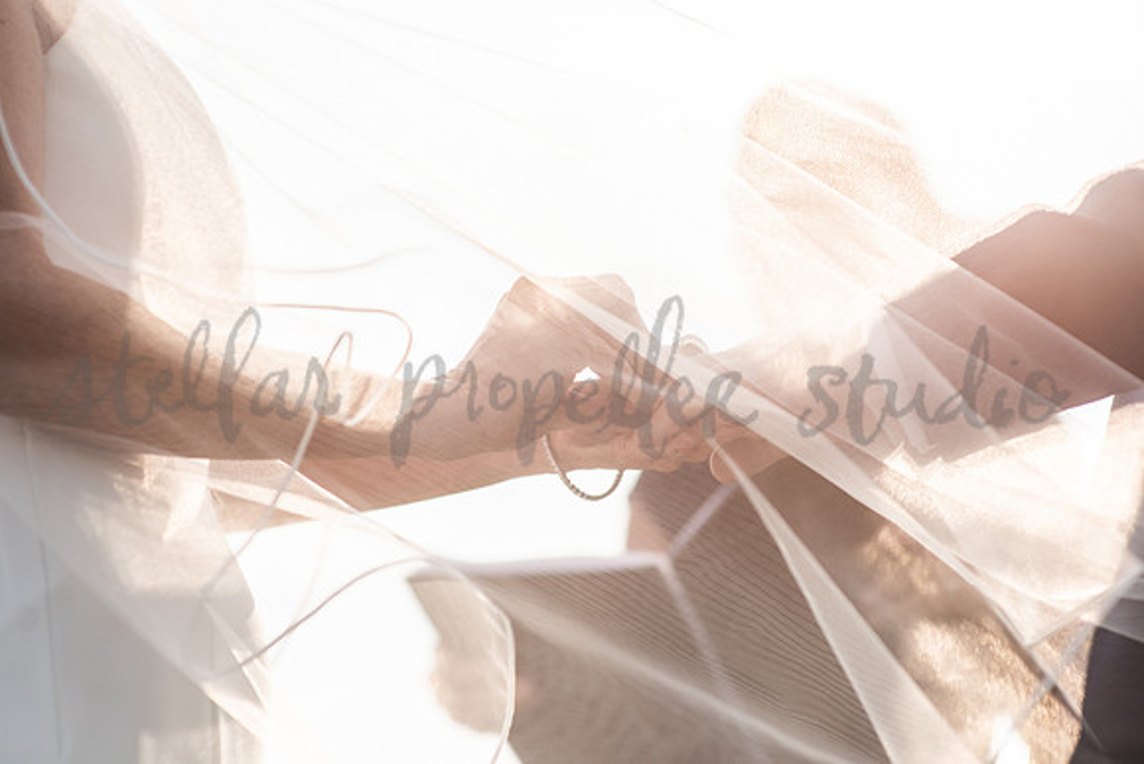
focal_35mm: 85
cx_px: 572
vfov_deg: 16.1
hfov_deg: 23.9
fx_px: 2702
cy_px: 382
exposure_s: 1/3200
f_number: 2.5
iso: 160
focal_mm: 85
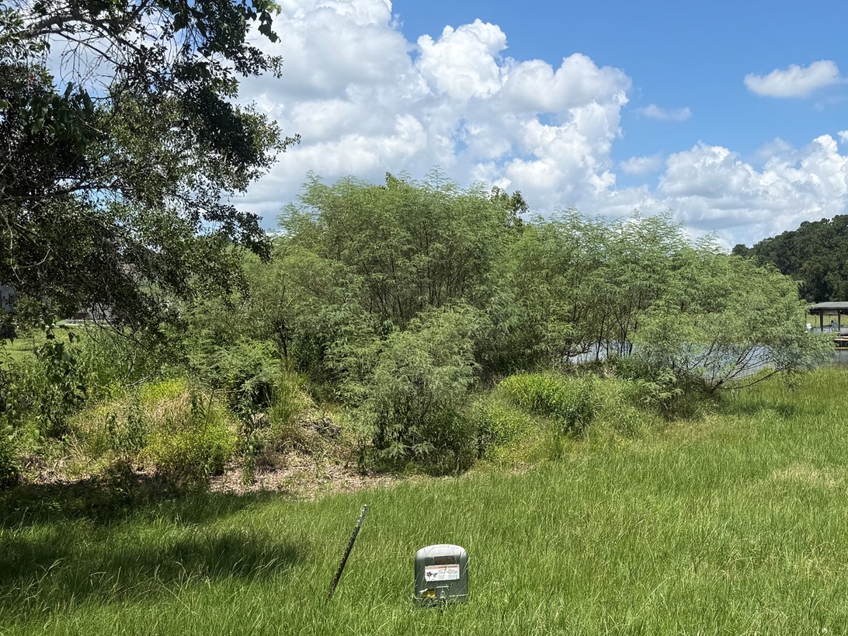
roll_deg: -0.2
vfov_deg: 32.1
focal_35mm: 45
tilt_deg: -3.4
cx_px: 671
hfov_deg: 40.5
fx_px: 1102
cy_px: 378
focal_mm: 6.76
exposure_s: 1/4405
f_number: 1.78
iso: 80
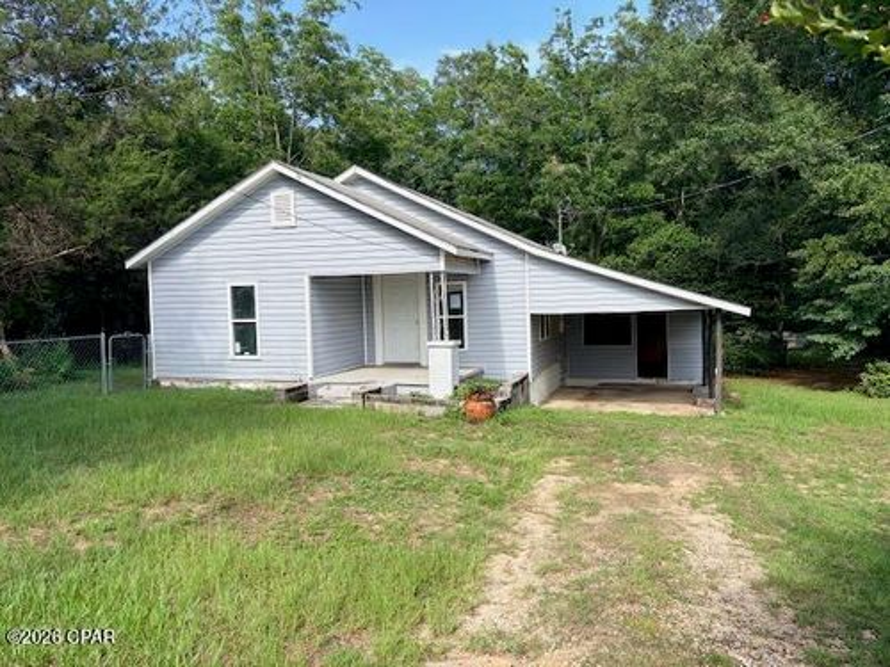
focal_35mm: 26
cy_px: 334
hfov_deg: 67.3
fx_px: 668
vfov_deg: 53.1
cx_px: 445
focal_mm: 5.96
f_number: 1.6
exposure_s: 1/1667
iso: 50
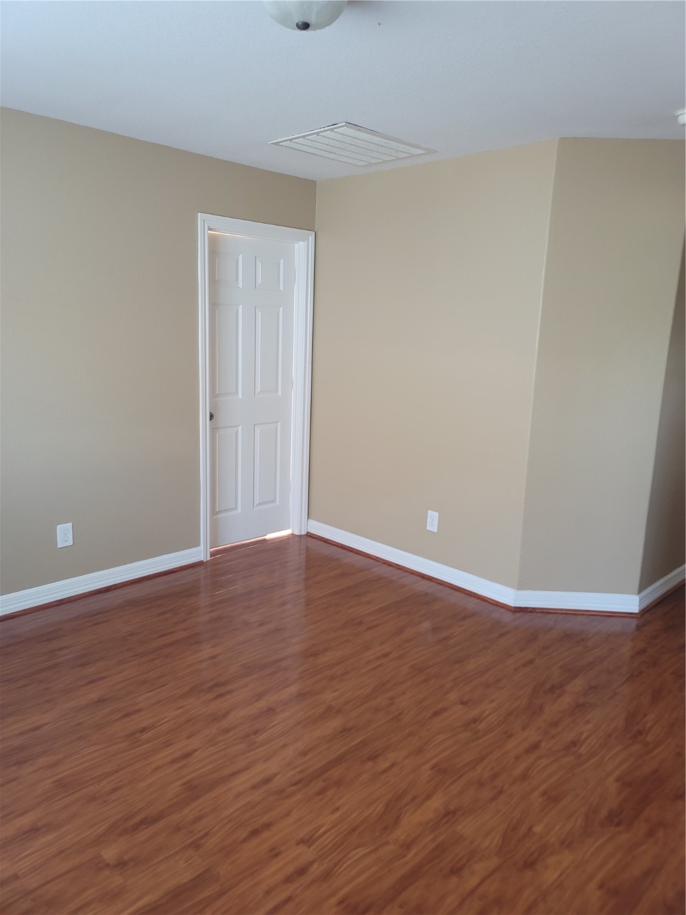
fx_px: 661
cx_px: 343
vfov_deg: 69.4
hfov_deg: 54.9
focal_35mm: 25
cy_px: 458
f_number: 1.8
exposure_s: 1/40
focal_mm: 7
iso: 320
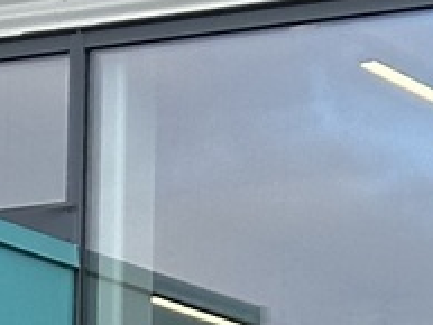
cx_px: -936
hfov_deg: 5.2
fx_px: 4481
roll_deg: -0.5
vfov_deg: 4.0
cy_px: 1033
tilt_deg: -1.4
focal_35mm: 358
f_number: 1.78
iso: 64
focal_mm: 6.86
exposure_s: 1/415
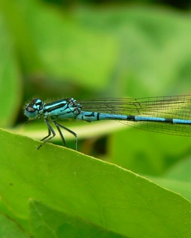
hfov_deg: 7.7
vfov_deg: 9.6
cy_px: 120
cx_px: 160
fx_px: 1419
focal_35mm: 201
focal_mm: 17
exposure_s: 1/160
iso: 80
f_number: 4
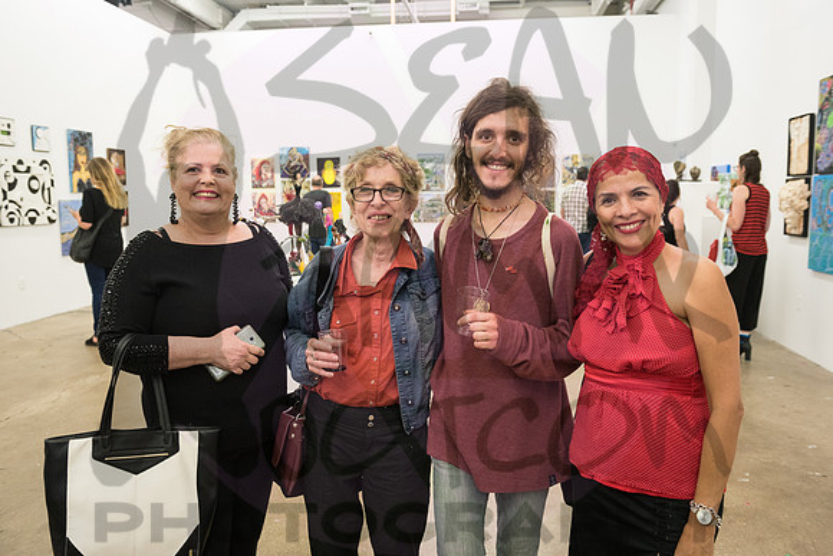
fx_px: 671
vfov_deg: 45.0
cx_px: 416
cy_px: 278
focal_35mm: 29
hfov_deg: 63.6
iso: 3200
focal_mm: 29
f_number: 4.5
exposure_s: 1/160
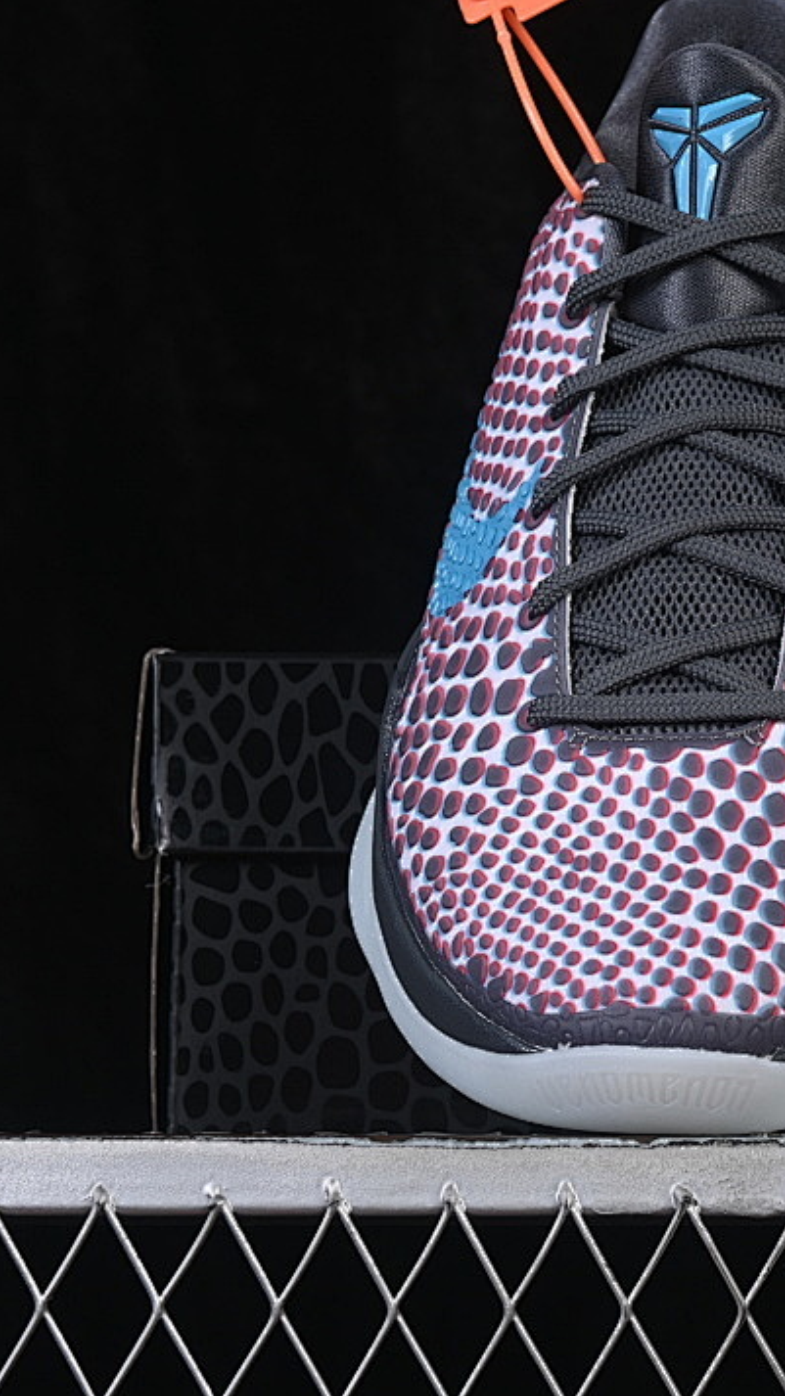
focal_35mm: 119
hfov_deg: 10.0
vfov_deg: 18.0
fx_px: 4404
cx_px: 920
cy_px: 697
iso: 160
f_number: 8
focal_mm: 50
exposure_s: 1/80
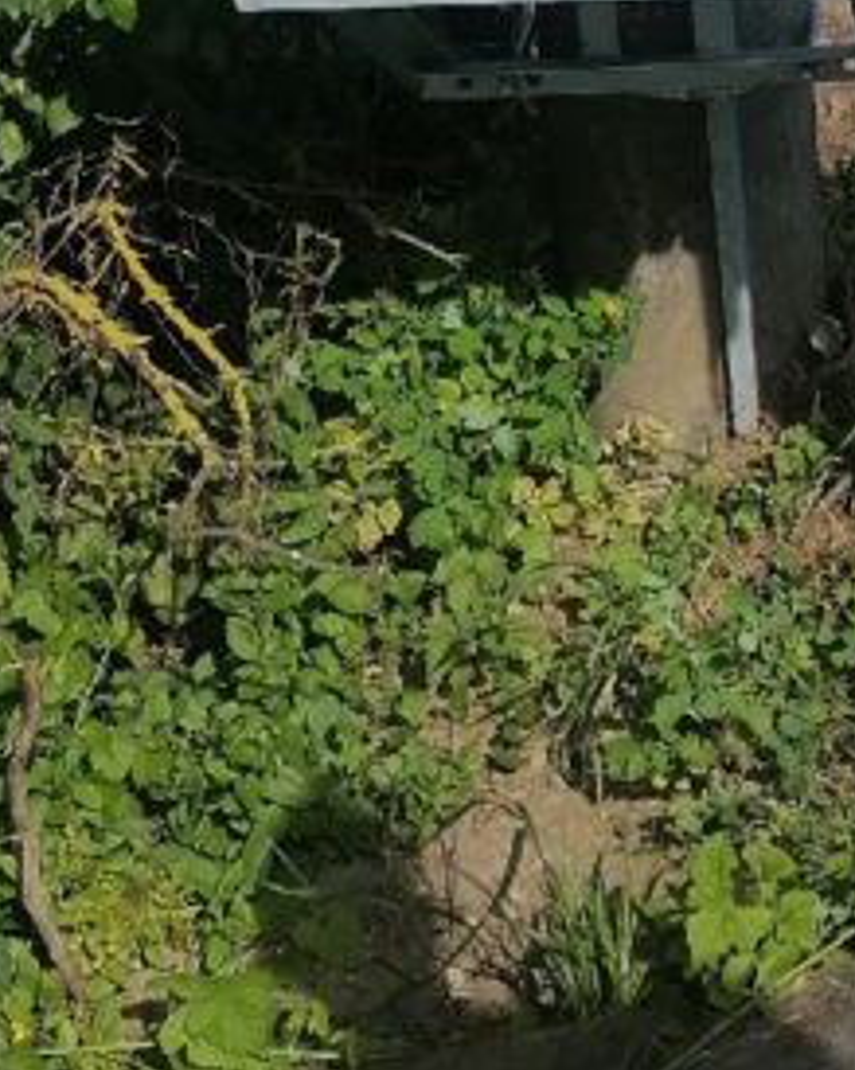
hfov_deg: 15.6
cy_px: -141
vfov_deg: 19.3
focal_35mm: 95
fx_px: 3007
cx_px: 1027
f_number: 1.8
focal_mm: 5.4
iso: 50
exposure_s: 1/1515
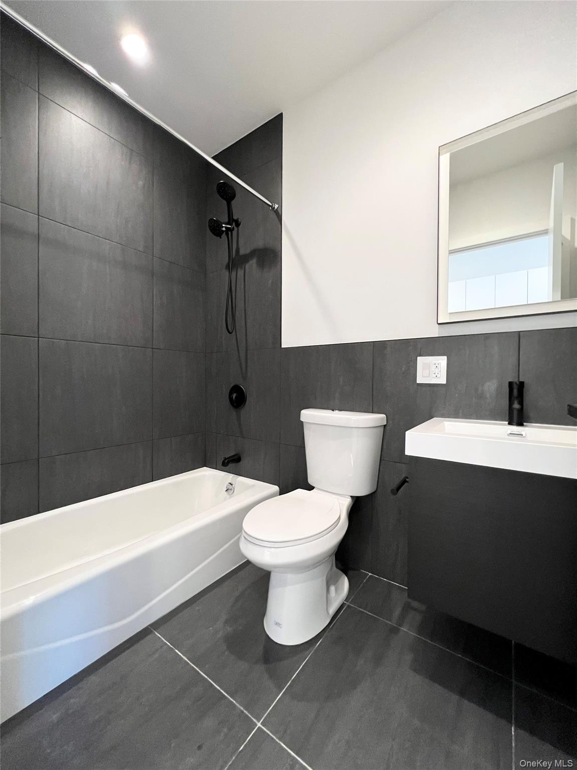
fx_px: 289
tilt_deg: -0.5
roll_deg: -1.3
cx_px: 288
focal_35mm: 13
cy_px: 385
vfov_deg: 106.2
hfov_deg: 89.9
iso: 640
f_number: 1.8
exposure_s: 1/60
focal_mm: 1.57
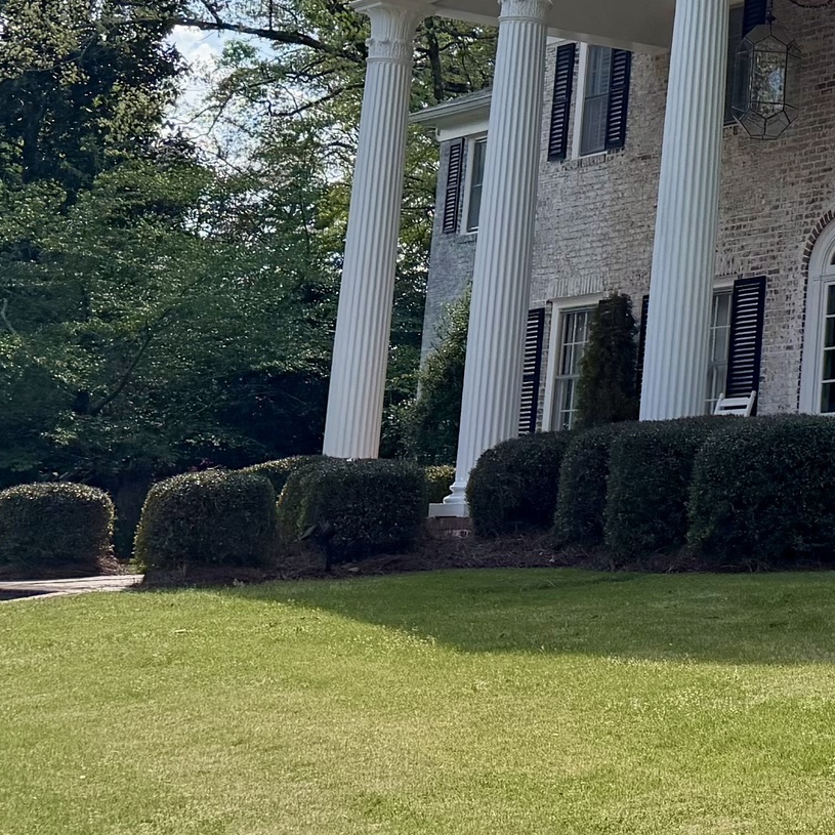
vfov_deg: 21.2
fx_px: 2183
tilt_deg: +12.0
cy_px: 93
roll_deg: -0.6
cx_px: 1478
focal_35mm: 80
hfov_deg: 17.7
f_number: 1.78
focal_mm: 6.76
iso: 100
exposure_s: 1/4975
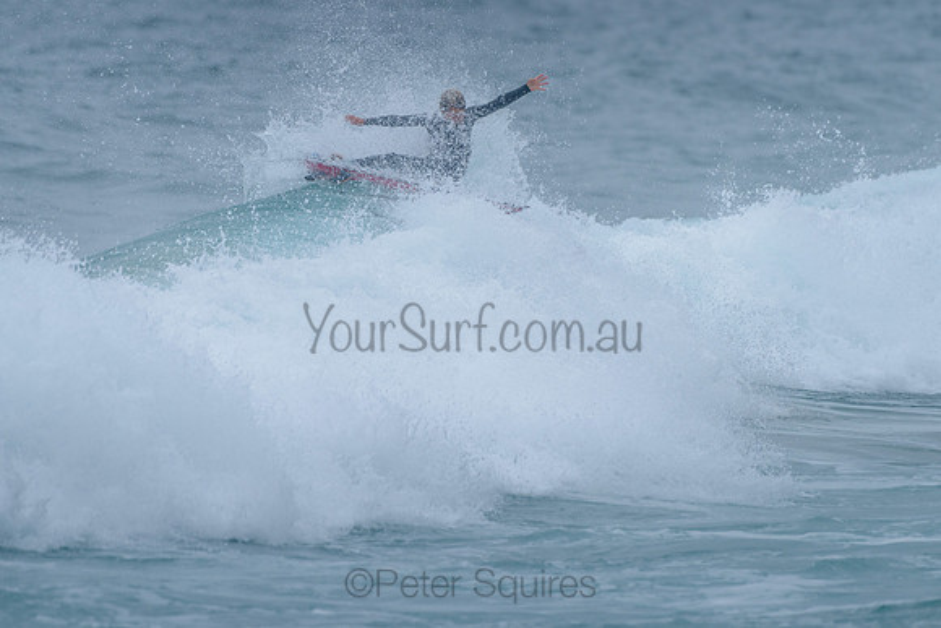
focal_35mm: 613
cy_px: 244
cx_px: 472
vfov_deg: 2.2
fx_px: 16020
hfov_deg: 3.4
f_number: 5.6
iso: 500
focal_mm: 500
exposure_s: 1/1250
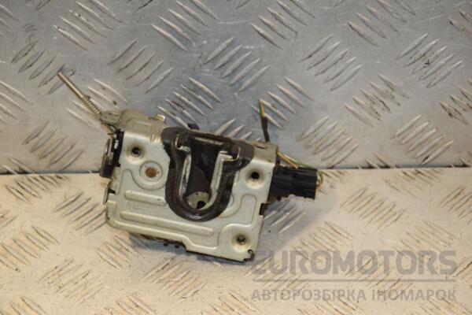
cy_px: 158
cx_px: 236
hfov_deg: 18.2
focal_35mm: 112
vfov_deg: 12.2
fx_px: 1475
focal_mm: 75
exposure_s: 1/200
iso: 800
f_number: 6.3
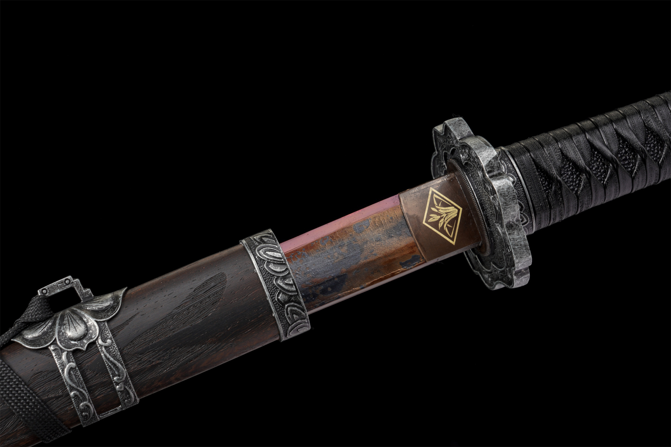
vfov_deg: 19.8
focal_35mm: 69
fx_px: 1283
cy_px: 224
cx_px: 336
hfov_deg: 29.3
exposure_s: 1/160
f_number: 10
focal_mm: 45.9
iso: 100
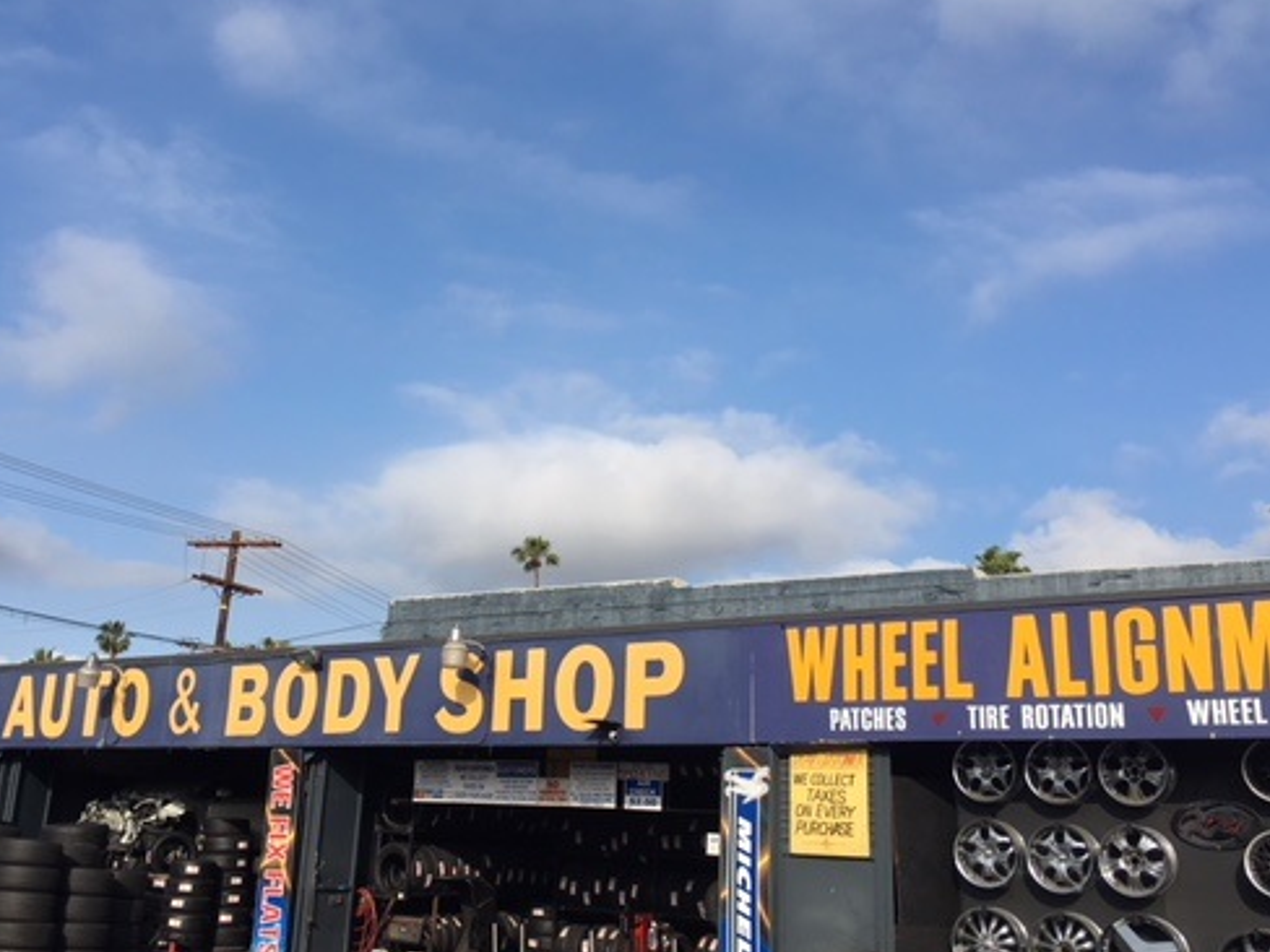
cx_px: 583
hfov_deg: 48.9
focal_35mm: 38
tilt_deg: +15.5
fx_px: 1394
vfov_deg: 37.7
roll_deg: -3.4
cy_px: 434
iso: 25
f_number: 2.2
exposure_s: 1/1709
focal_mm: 4.15
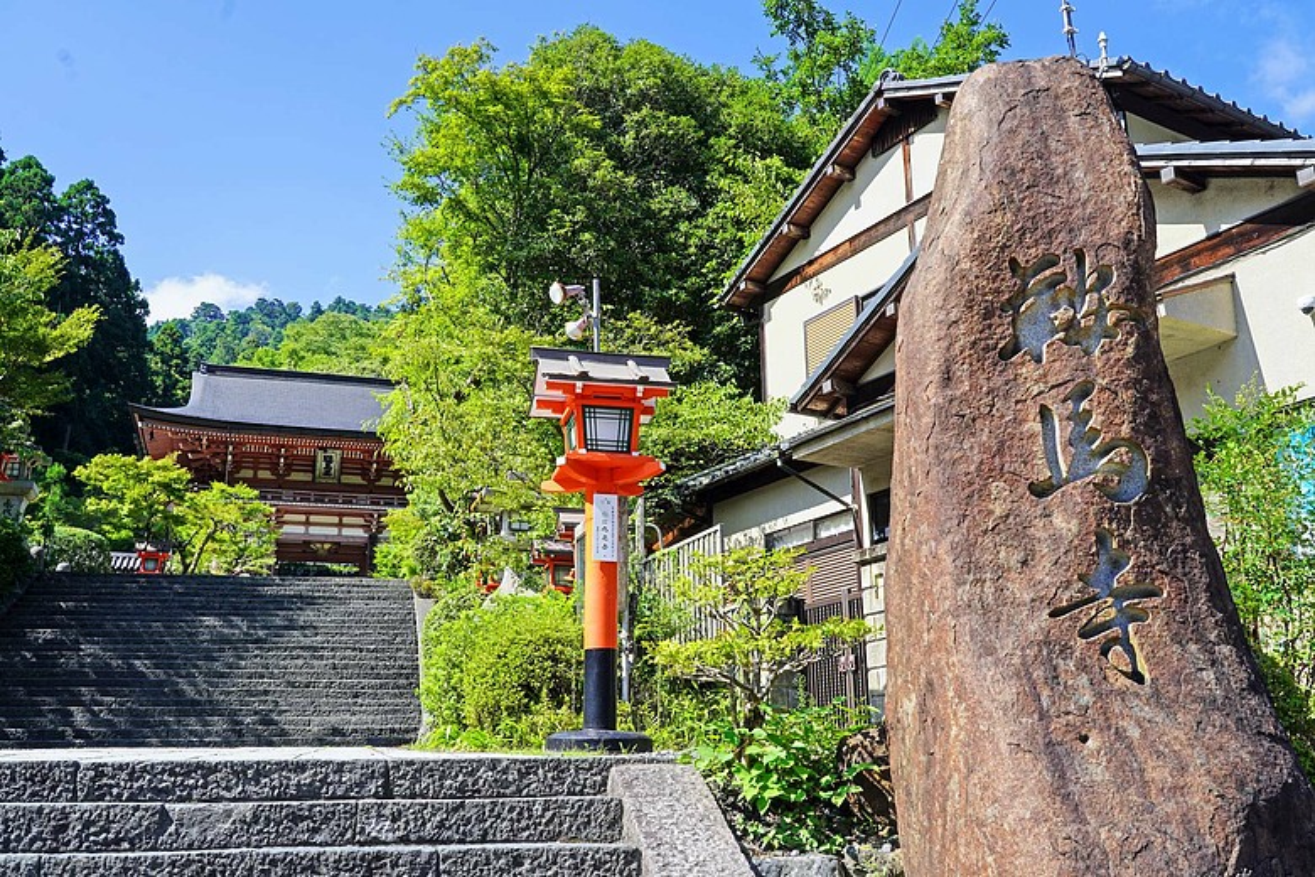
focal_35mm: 34
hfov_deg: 55.8
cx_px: 658
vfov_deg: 38.9
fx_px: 1242
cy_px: 438
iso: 100
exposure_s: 1/125
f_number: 8
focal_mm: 34
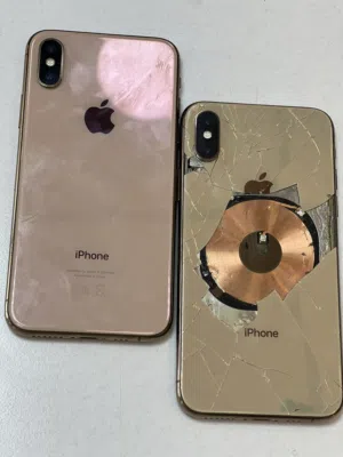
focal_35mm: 77
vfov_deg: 25.3
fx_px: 1017
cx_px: 172
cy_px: 228
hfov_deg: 19.1
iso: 25
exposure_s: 1/100
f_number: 2.8
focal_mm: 9
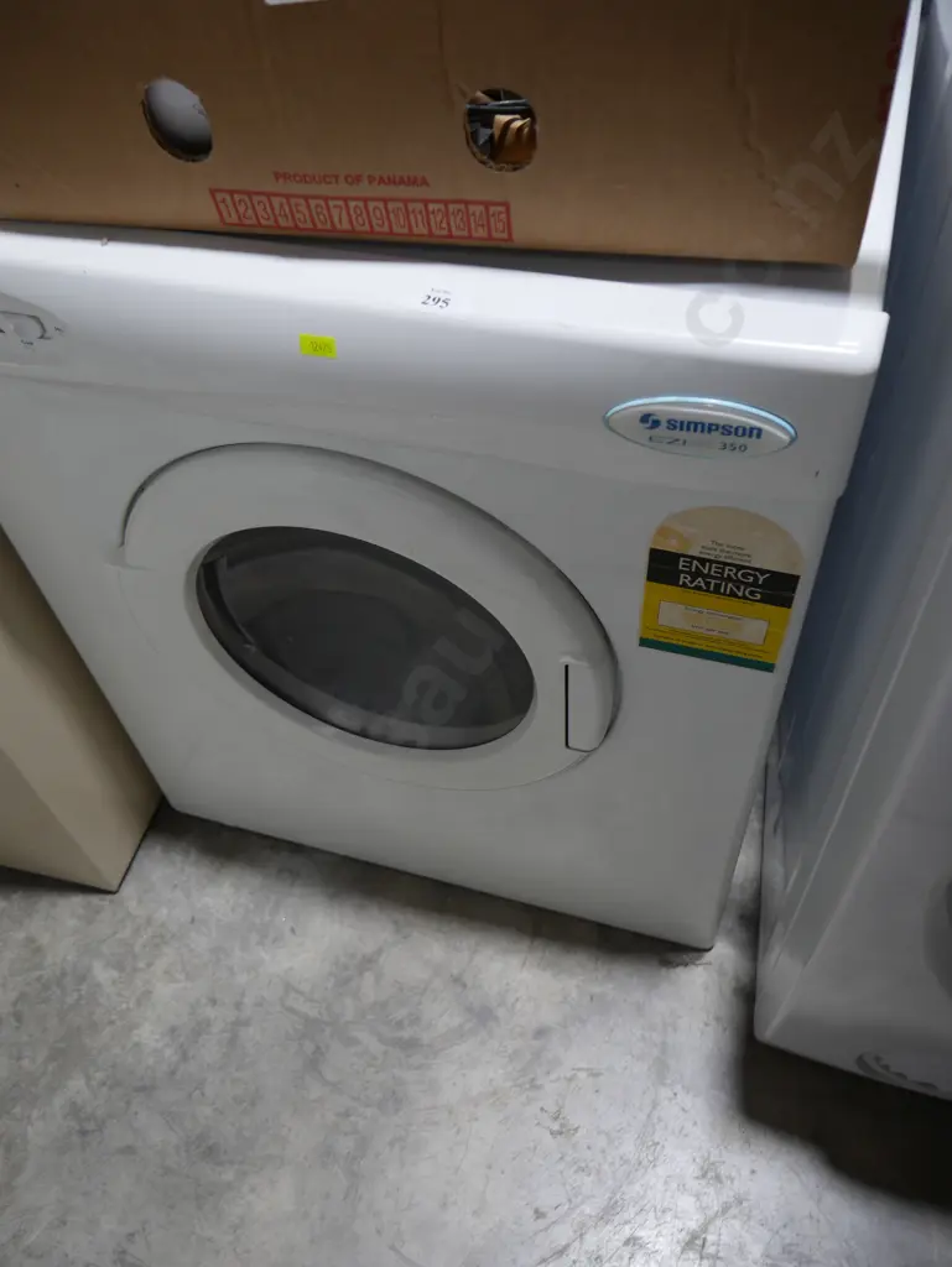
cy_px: 634
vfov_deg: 63.4
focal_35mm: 28
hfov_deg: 49.8
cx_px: 476
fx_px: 1026
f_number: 3.5
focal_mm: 14
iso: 200
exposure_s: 1/60
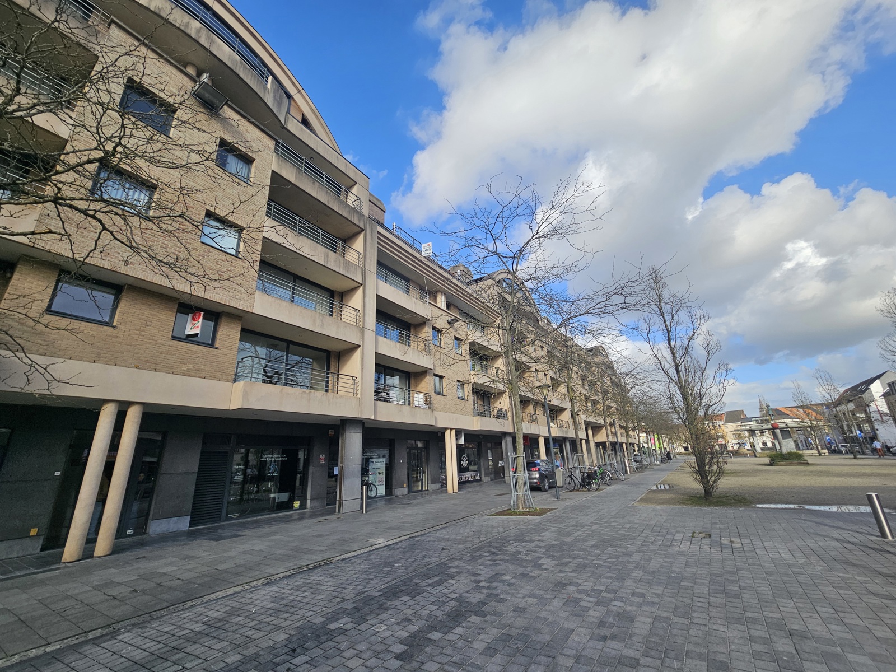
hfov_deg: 106.2
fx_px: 336
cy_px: 336
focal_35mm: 13
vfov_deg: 89.9
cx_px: 448
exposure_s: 1/1433
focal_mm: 2.2
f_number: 2.2
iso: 50
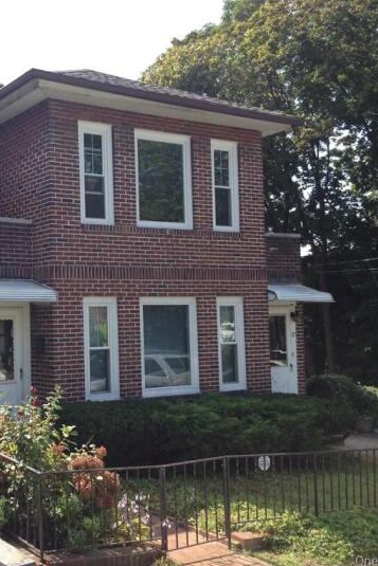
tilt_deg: +1.0
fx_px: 771
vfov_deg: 40.3
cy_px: 285
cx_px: 50
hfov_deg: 26.7
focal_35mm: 49
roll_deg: +0.4
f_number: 2.4
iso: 50
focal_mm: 4.28
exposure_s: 1/606
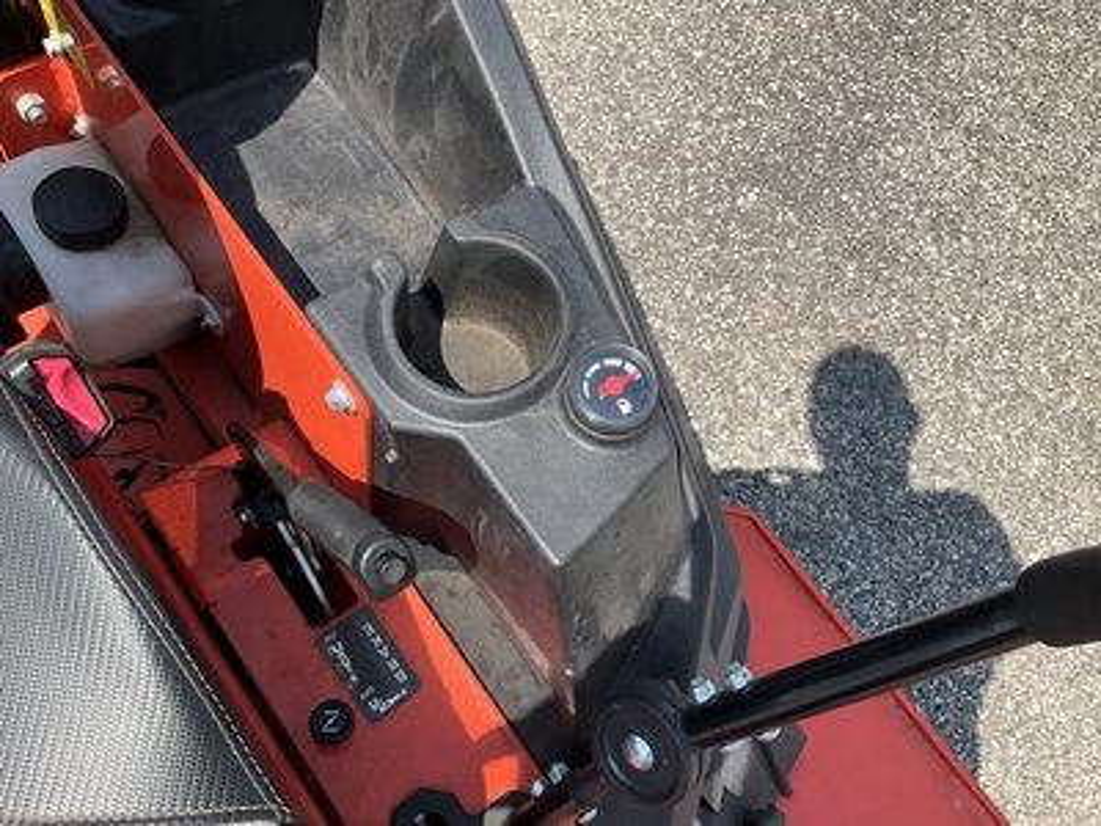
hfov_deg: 61.7
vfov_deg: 48.2
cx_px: 550
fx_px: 922
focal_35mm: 29
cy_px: 413
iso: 25
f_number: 1.8
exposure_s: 1/1250
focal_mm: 3
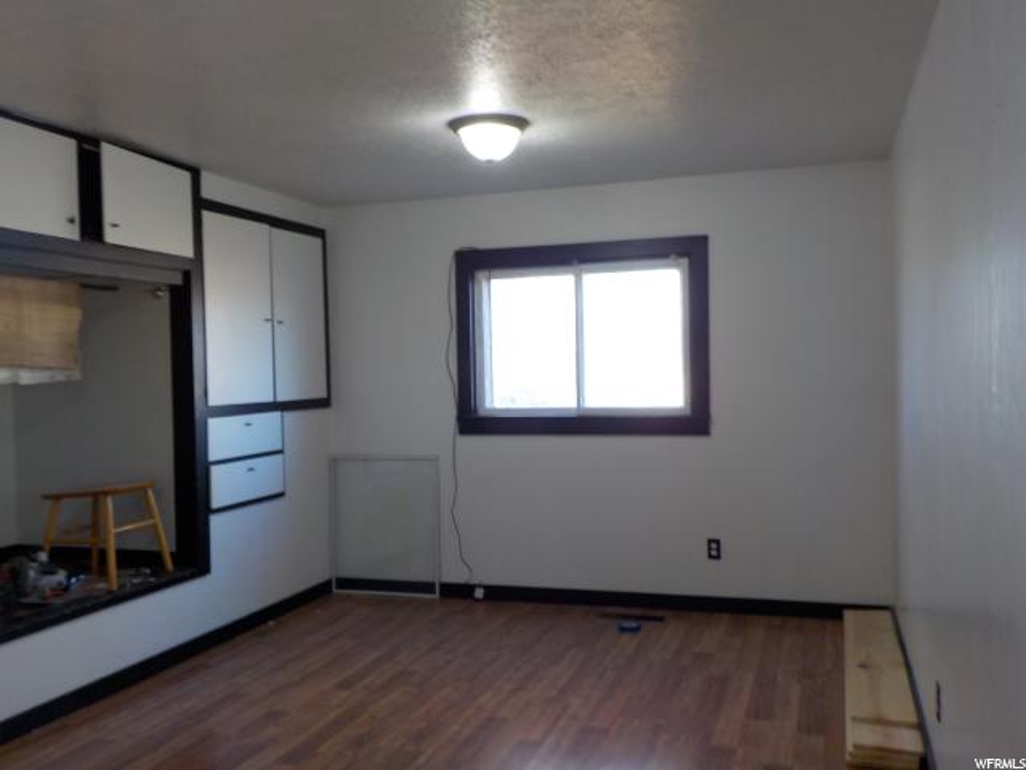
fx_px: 889
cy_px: 385
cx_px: 513
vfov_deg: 46.8
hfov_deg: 60.0
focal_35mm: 30
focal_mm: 4.1
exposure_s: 1/30
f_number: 3.3
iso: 125
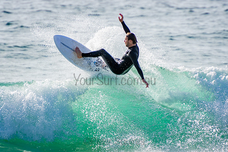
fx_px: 3801
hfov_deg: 3.4
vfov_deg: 2.3
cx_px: 114
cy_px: 76
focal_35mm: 600
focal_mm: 400
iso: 280
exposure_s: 1/2000
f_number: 5.6
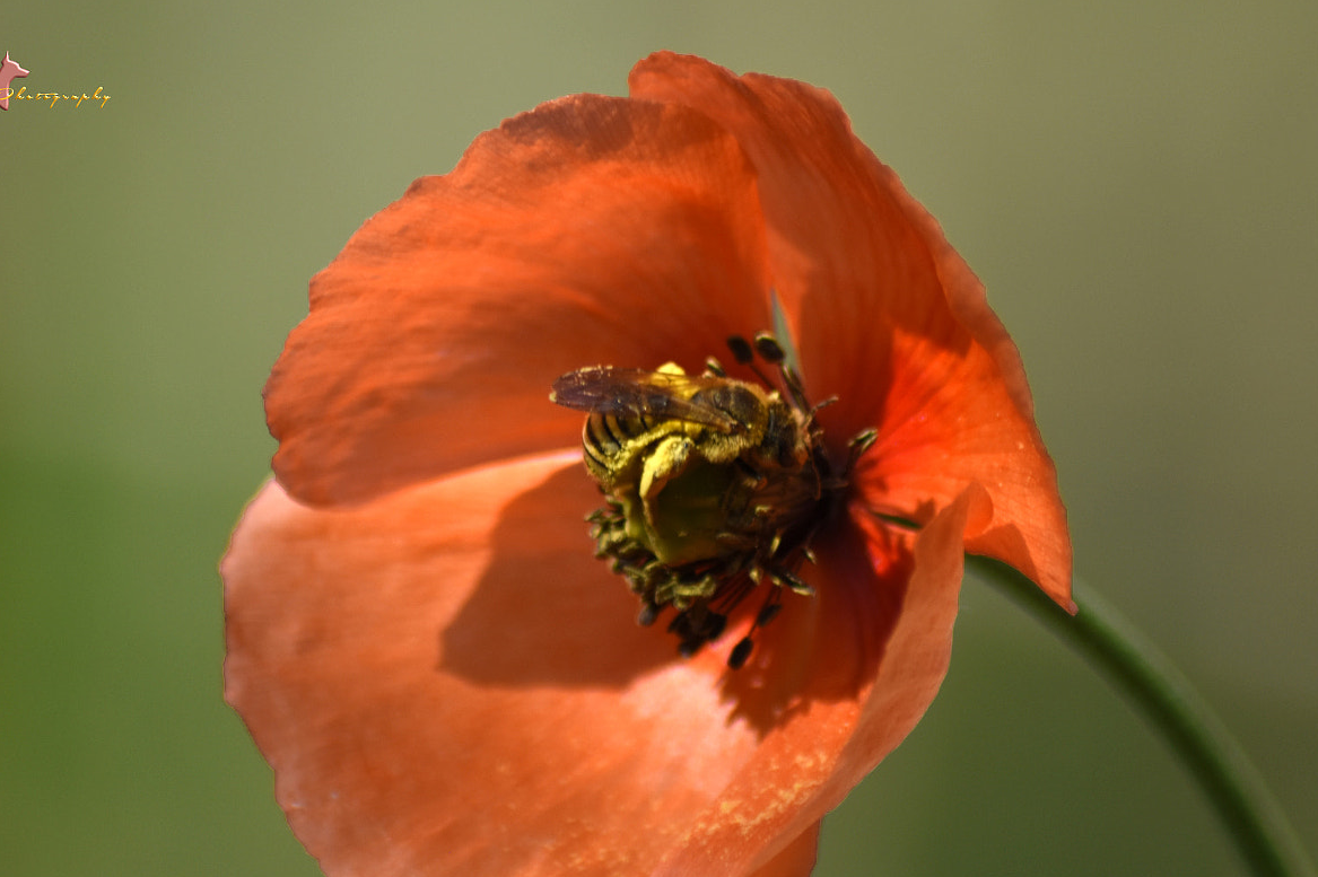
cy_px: 471
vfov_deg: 2.2
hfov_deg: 3.3
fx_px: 22578
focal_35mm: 617
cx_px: 619
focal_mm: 300
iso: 250
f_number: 5.6
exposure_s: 1/640
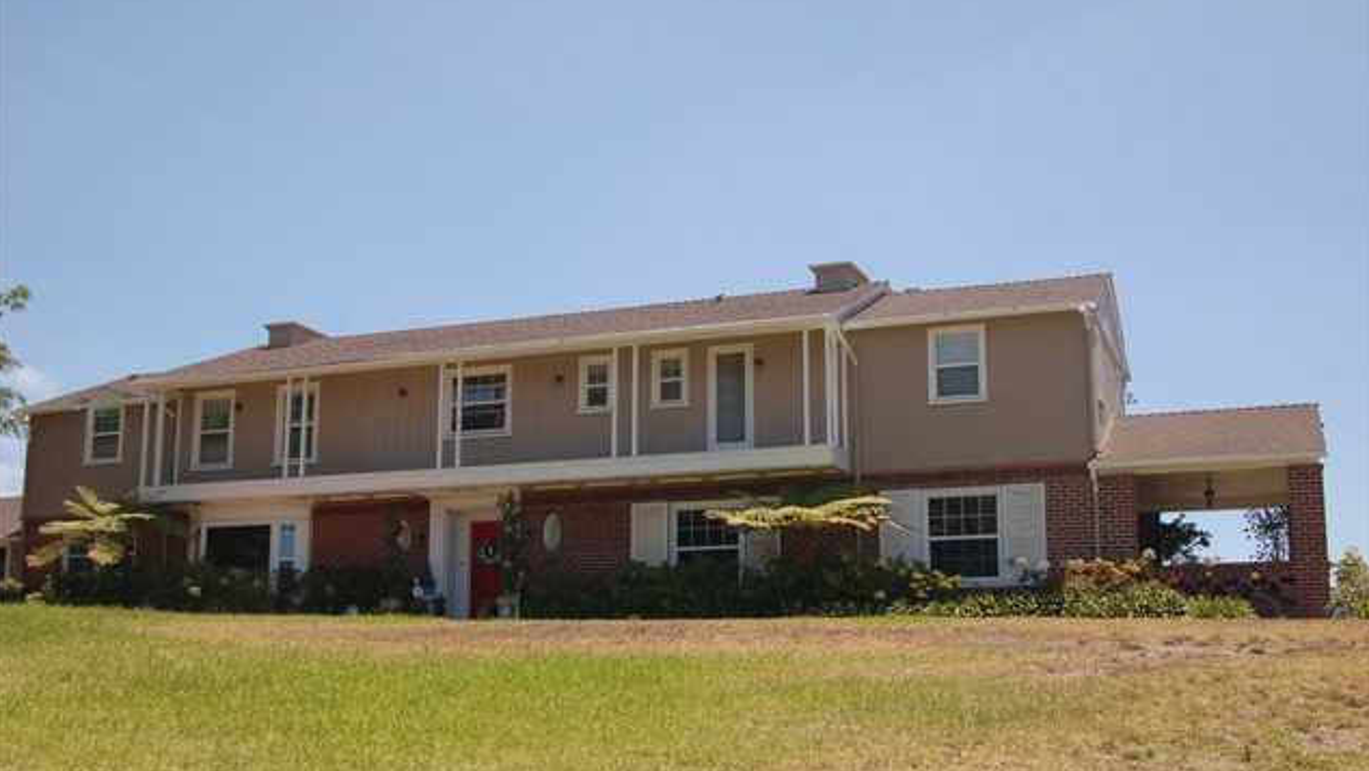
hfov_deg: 52.8
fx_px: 1380
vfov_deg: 31.2
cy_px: 409
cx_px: 684
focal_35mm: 38
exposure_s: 1/500
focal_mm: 24
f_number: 7.1
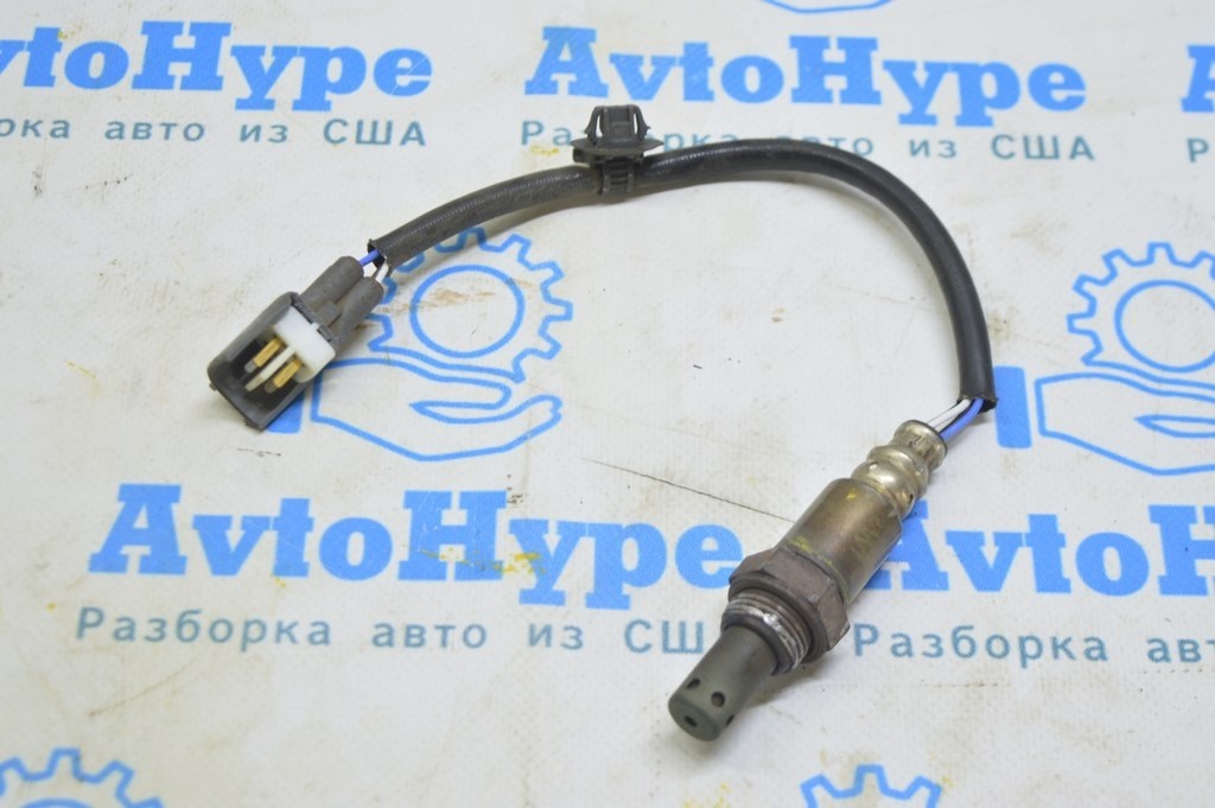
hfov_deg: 29.3
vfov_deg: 19.7
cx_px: 608
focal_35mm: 69
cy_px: 404
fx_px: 2327
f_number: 5.6
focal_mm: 46
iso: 400
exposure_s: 1/20
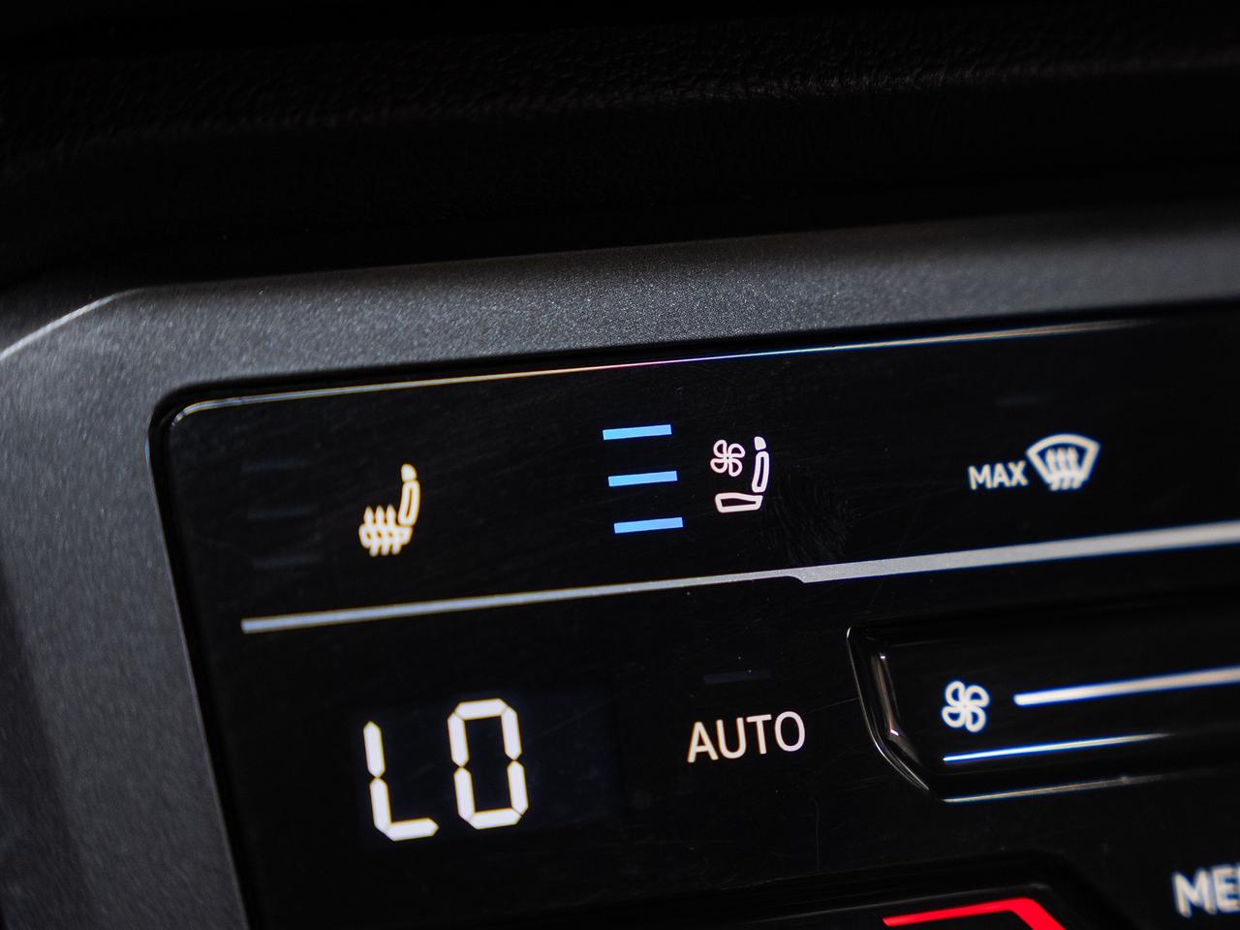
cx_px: 731
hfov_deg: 20.8
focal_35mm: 94
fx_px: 3380
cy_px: 529
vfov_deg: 15.7
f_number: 3.5
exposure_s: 1/40
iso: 1000
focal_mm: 70
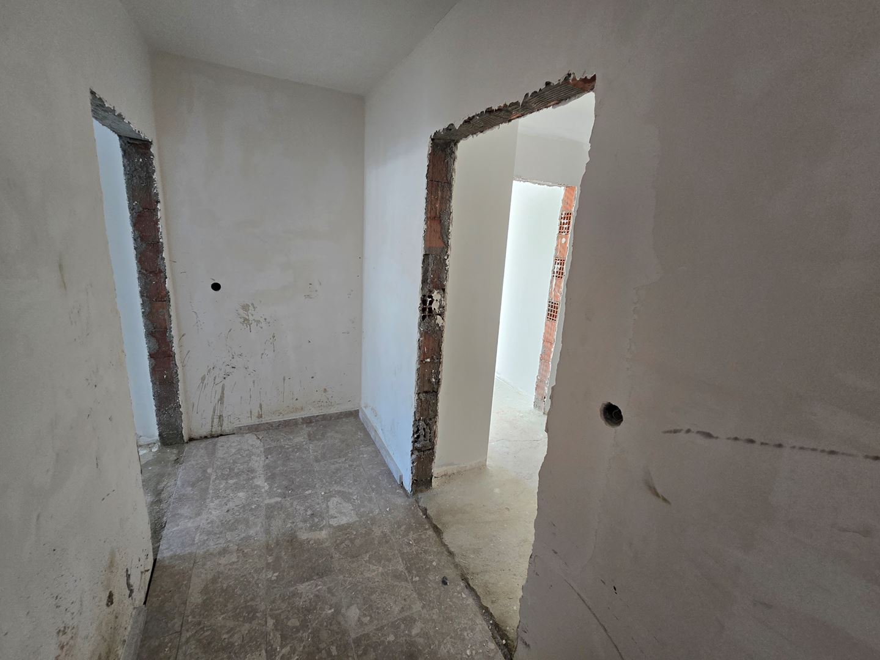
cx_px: 440
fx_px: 330
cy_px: 330
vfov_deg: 89.9
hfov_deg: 106.2
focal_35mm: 13
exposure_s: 1/50
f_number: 2.2
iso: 125
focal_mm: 2.2
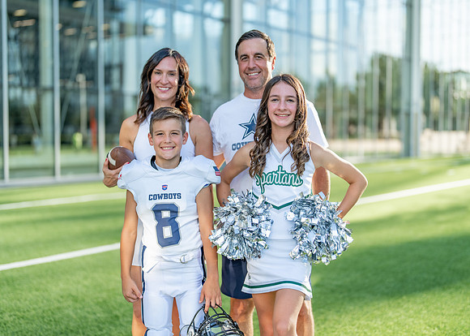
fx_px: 716
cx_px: 235
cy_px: 168
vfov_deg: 26.4
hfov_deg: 36.3
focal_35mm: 54
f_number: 1.2
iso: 100
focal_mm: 50
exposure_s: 1/2500
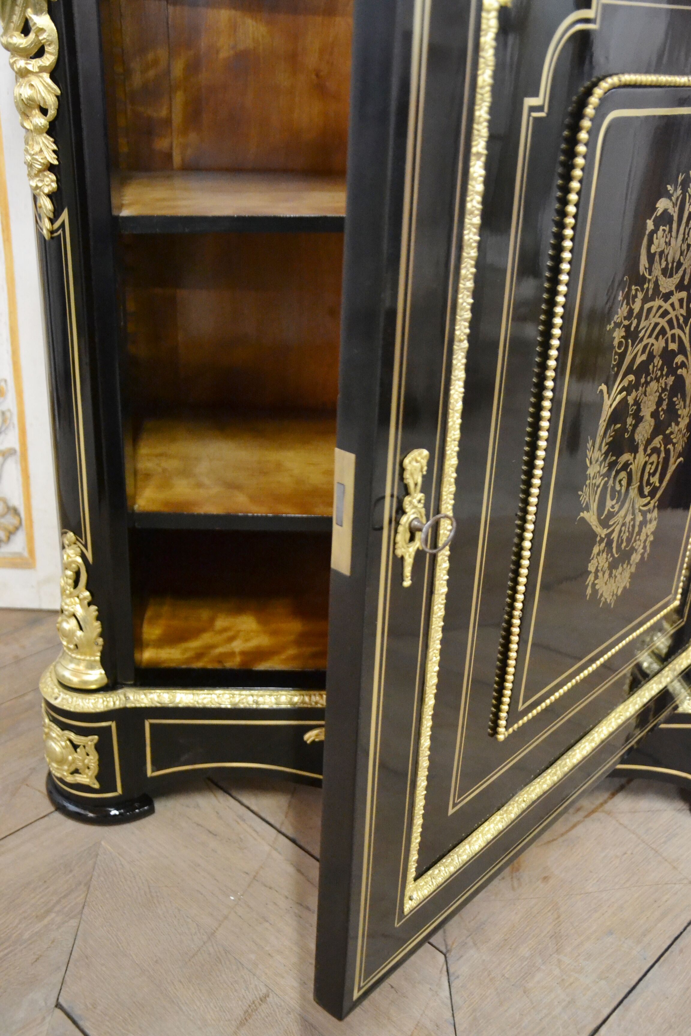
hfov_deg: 36.9
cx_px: 346
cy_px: 518
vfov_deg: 53.1
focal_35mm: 36
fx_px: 1036
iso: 3200
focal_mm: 24
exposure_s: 1/20
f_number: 3.8
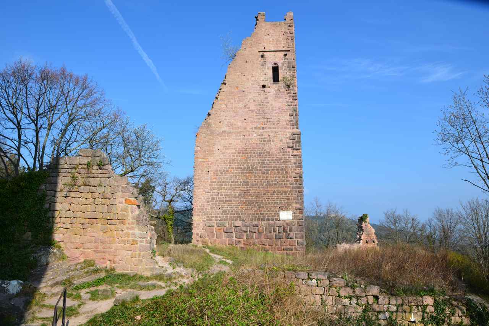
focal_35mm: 24
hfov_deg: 73.7
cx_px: 244
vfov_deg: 53.2
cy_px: 163
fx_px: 326
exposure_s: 1/125
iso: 100
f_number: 11
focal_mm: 24
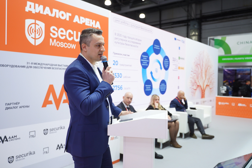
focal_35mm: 33
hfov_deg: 57.3
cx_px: 126
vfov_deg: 39.9
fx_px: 231
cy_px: 84
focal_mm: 33
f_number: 3.2
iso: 640
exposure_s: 1/100
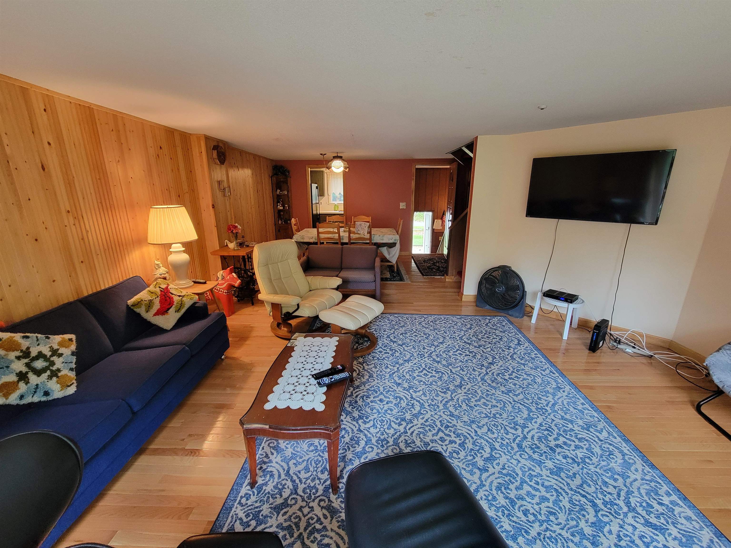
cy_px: 274
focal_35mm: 13
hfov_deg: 106.2
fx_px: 275
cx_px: 366
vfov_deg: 89.9
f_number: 2.2
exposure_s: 1/40
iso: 400
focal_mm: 2.2
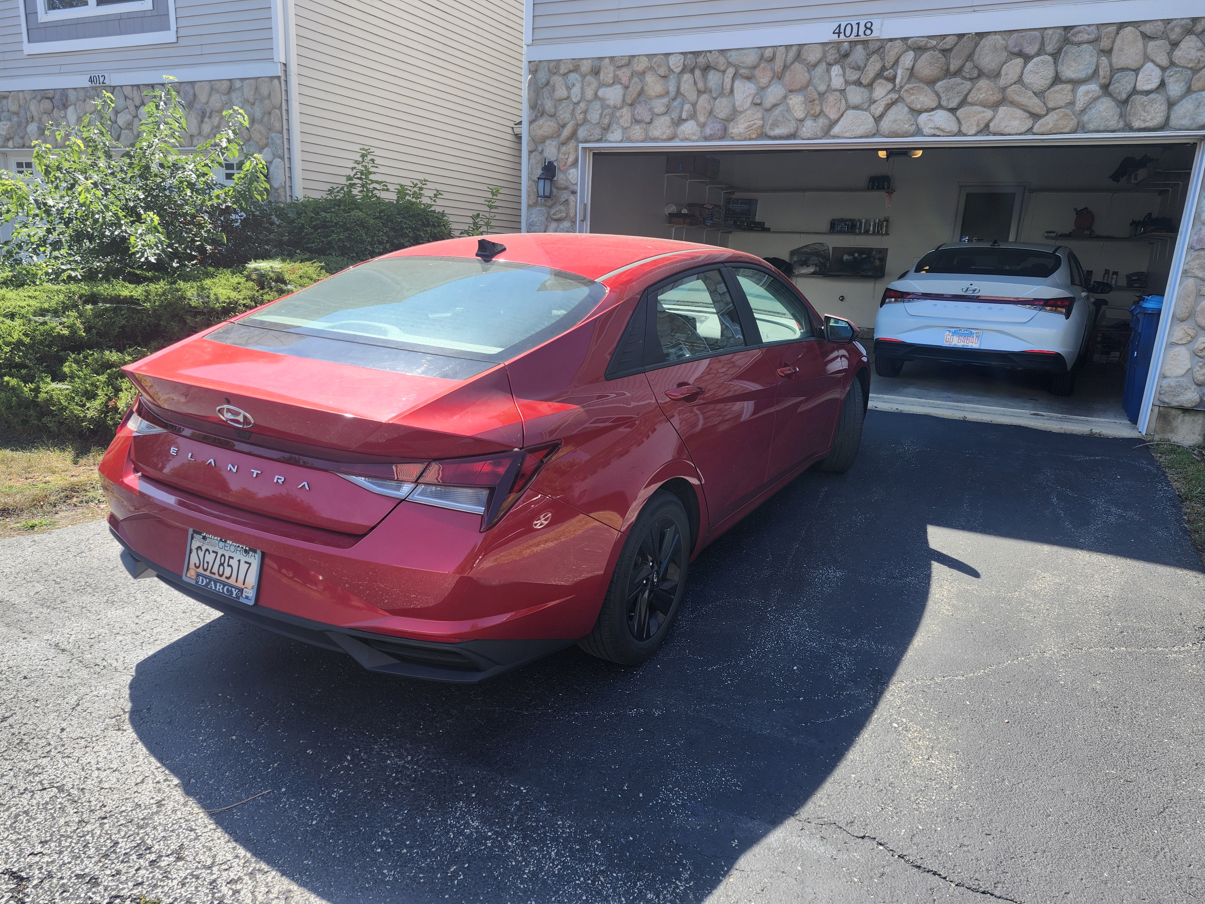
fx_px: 801
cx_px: 602
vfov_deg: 58.9
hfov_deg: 73.9
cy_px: 452
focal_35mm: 23
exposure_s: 1/444
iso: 25
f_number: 1.8
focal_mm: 5.54
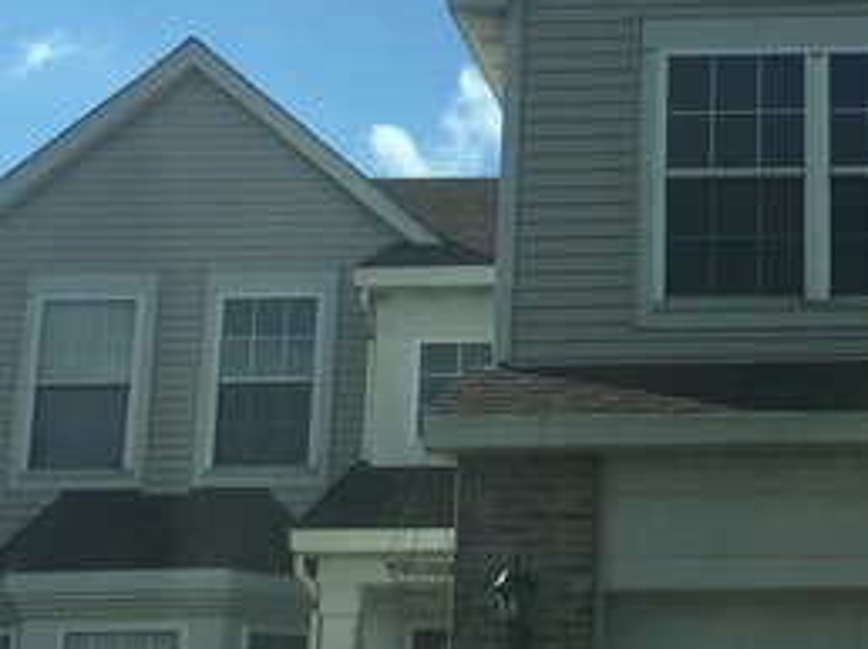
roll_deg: -0.9
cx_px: 807
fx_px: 1804
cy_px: 393
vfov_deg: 20.4
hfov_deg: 26.0
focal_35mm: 72
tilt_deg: +12.3
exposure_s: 1/1883
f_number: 2.2
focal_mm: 4.15
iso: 32
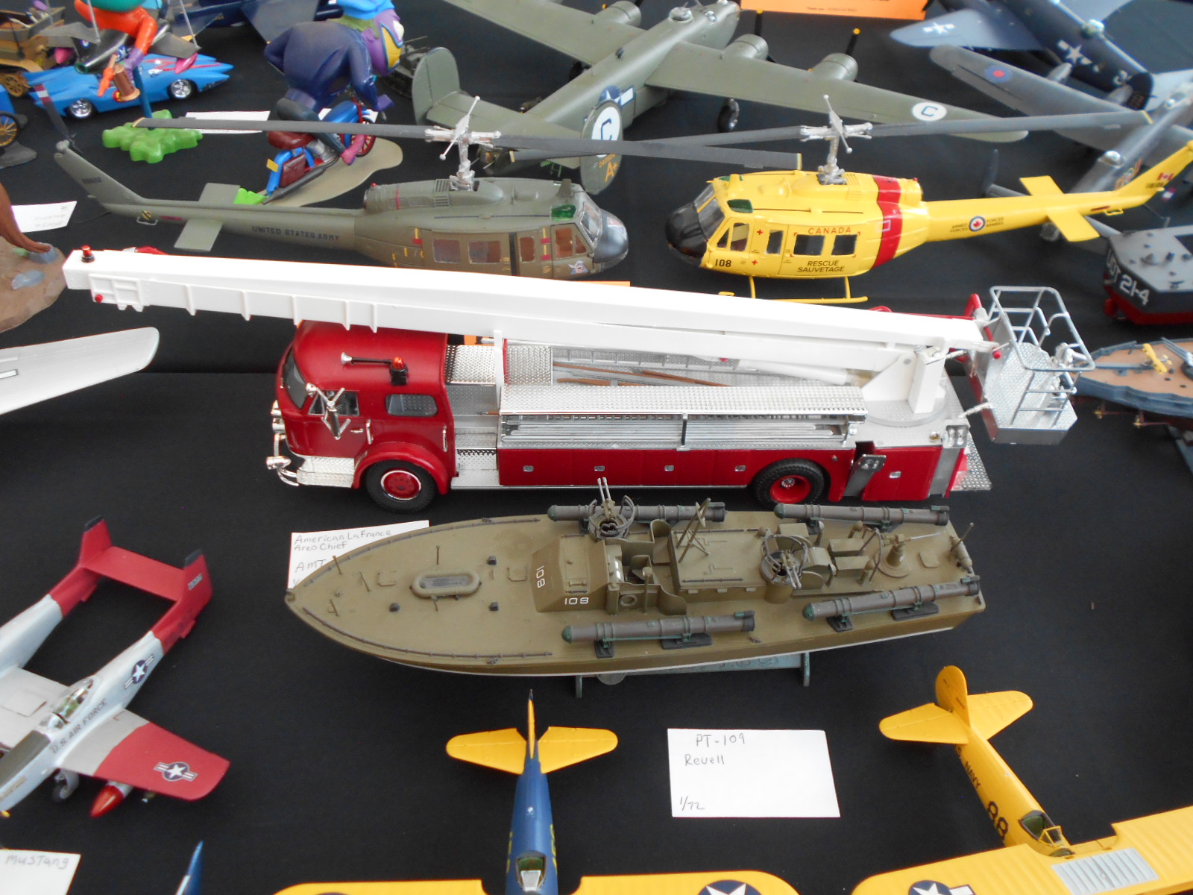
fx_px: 965
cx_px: 596
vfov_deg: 49.7
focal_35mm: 28
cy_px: 448
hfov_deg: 63.4
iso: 220
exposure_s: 1/30
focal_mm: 5.1
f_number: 3.4
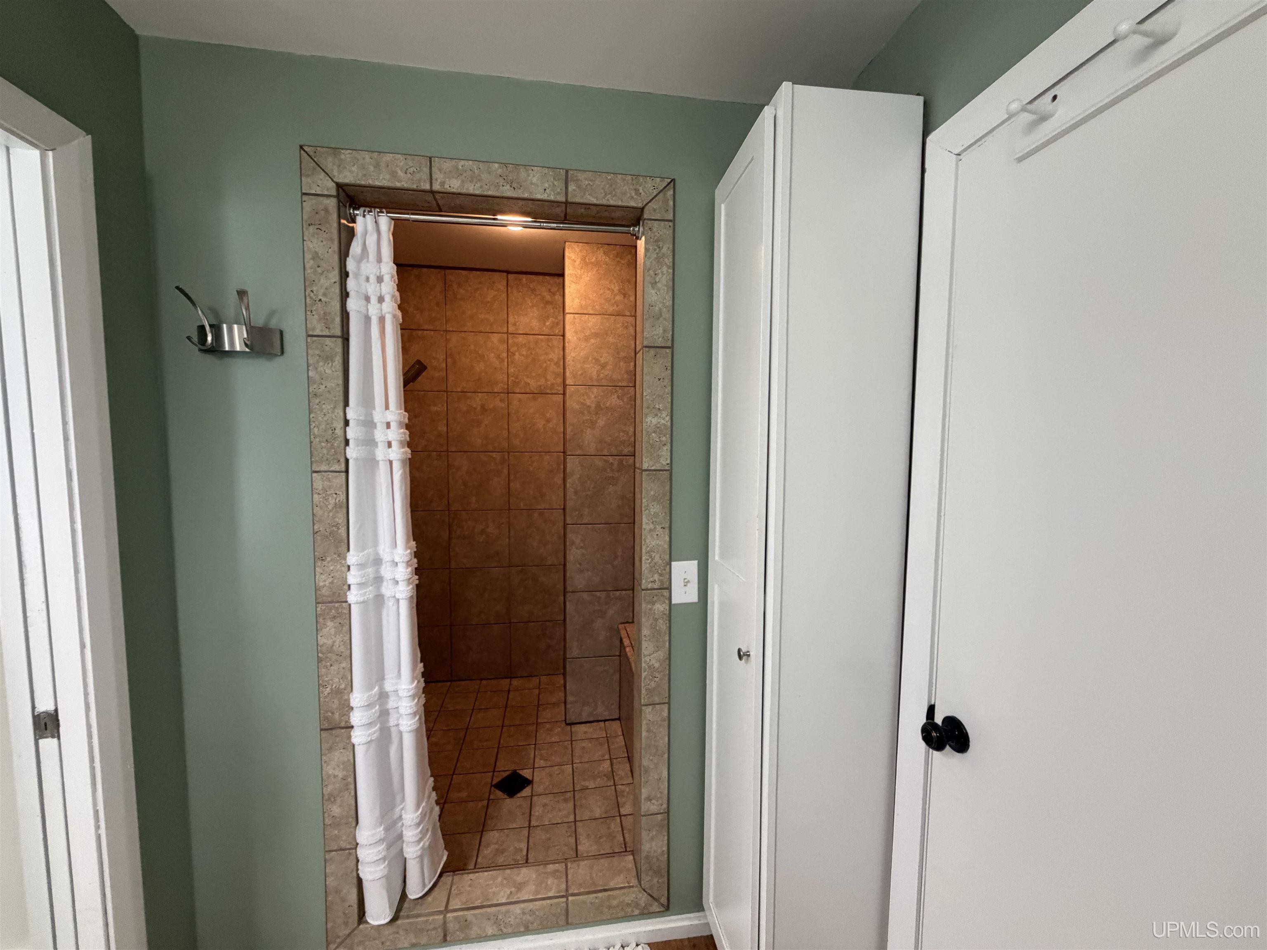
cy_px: 475
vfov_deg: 85.7
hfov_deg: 102.1
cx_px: 634
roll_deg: +0.0
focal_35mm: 14
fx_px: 512
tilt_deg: -4.8
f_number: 2.2
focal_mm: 2.22
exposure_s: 1/60
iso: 320
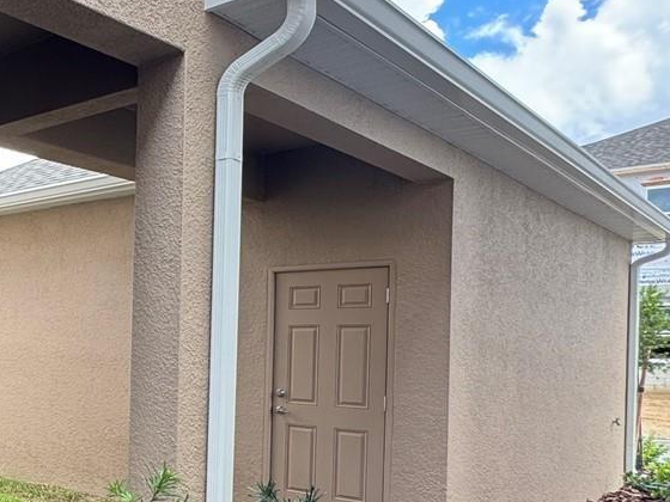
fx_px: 774
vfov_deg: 35.5
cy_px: 349
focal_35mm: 40
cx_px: -133
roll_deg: -0.6
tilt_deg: -0.8
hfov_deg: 36.3
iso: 40
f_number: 2.2
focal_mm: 2.22
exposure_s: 1/155
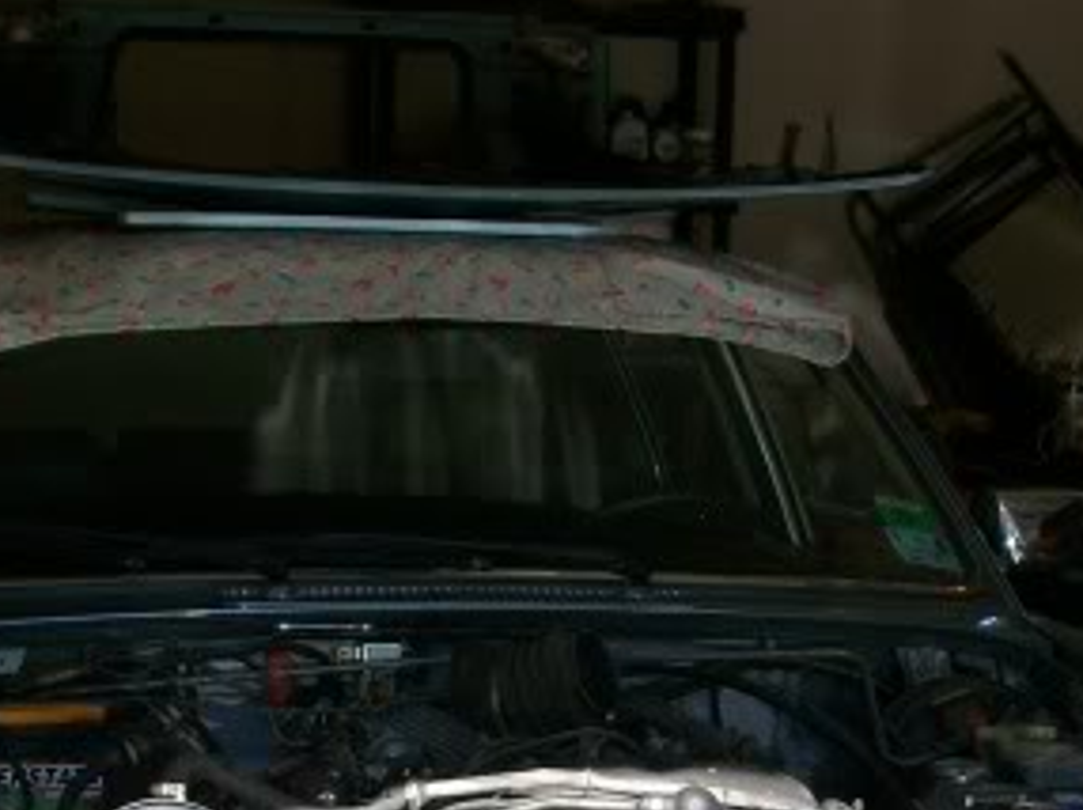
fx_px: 3063
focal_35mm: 98
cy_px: 753
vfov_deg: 14.9
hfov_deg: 20.0
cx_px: 511
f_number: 3.1
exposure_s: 1/320
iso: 80
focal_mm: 6.3
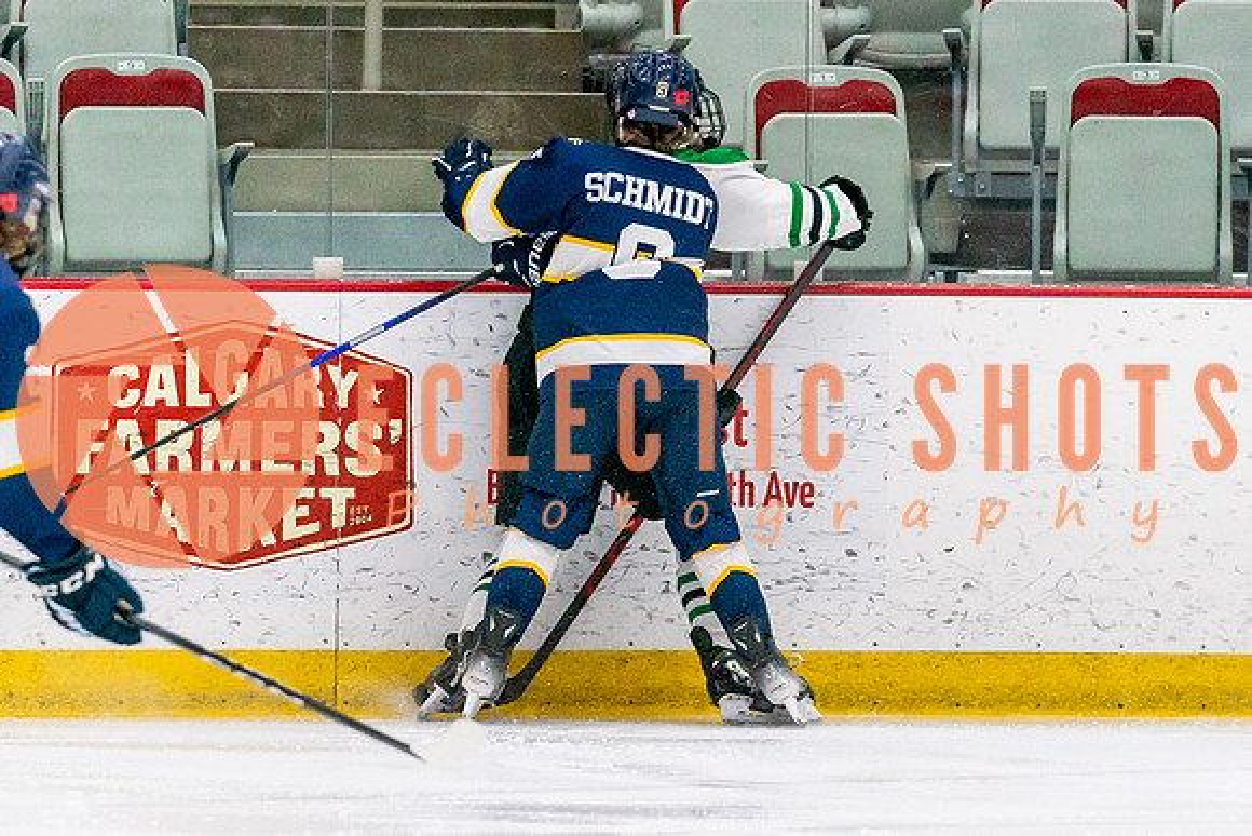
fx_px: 15464
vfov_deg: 3.1
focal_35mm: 445
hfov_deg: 4.6
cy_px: 496
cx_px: 657
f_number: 2.8
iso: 3200
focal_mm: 200
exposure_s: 1/1250
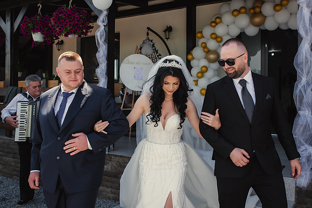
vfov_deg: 36.1
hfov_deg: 52.0
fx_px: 320
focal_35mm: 37
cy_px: 96
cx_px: 168
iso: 200
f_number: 6.3
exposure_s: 1/160
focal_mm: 31
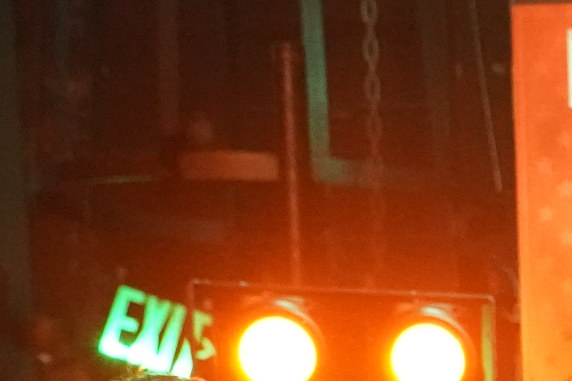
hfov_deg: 12.4
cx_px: 1152
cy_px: 812
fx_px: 2320
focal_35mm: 146
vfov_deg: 8.8
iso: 16000
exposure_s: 1/160
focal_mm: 32
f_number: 4
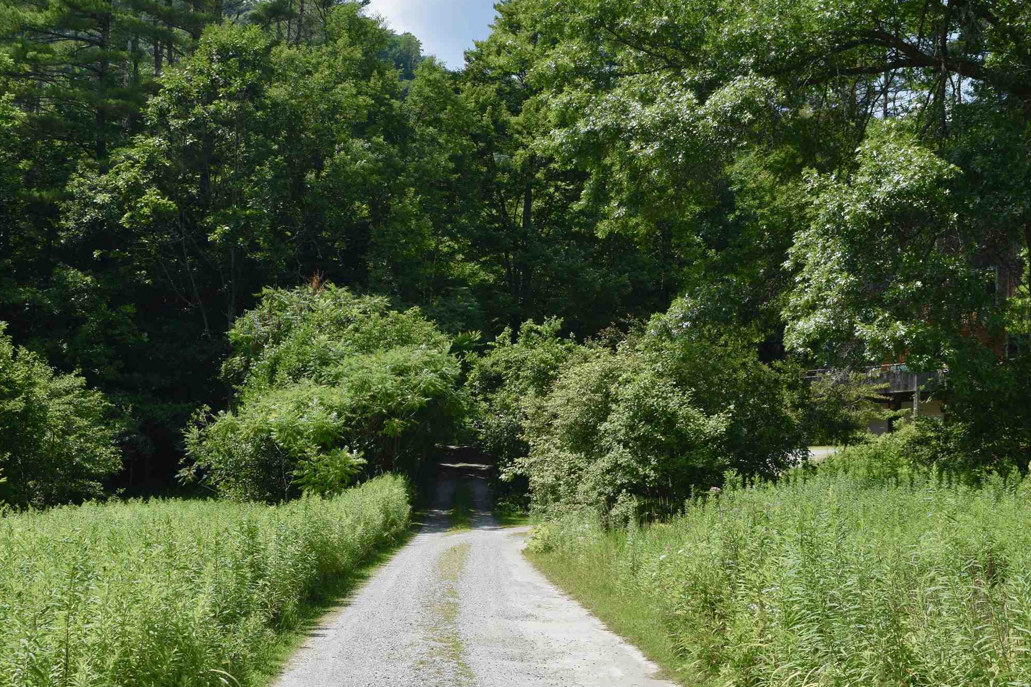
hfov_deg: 38.9
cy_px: 354
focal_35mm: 51
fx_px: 1460
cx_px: 510
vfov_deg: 26.5
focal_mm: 22
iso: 200
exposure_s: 1/640
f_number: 8
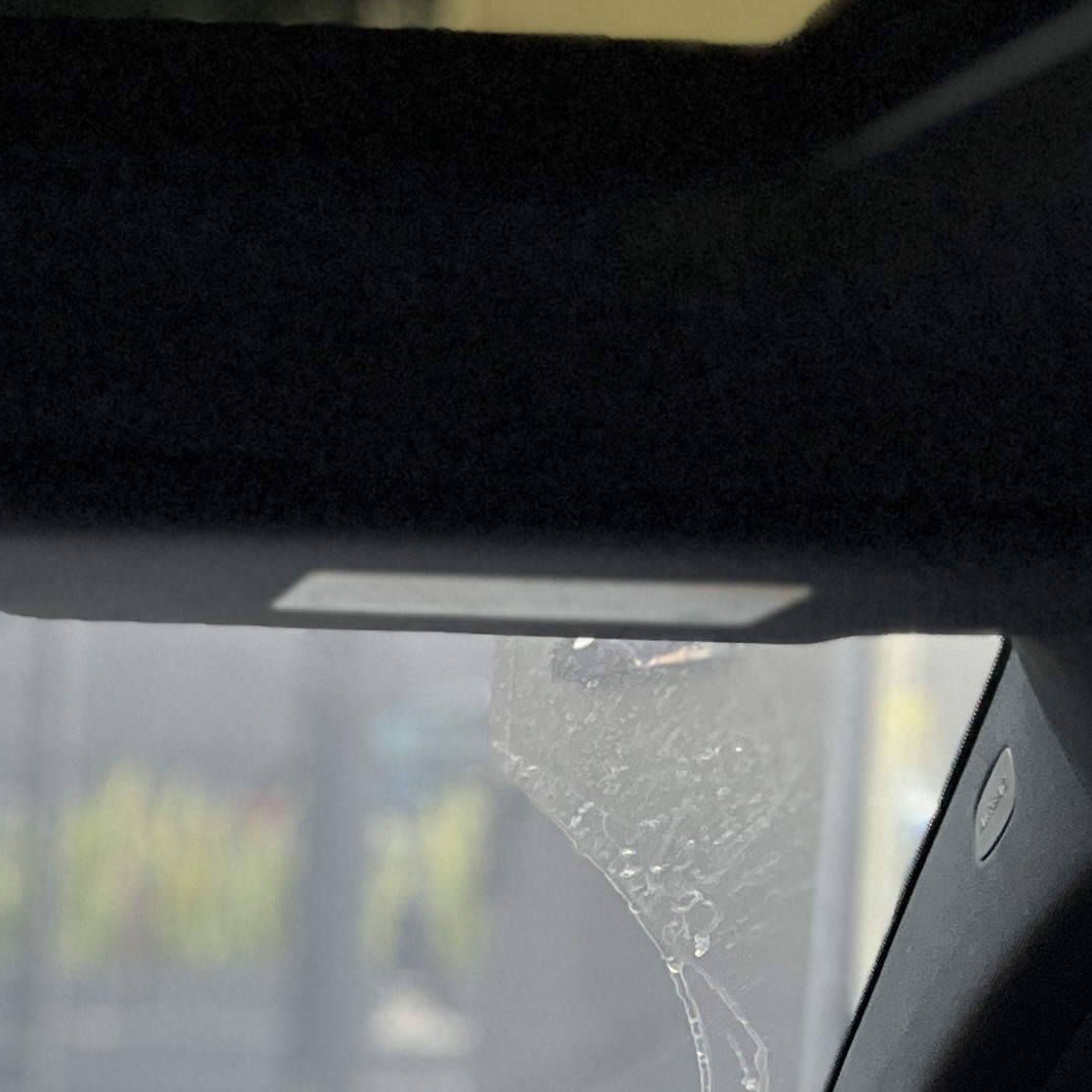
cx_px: -609
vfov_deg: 19.1
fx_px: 3105
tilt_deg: -7.0
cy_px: 1224
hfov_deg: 17.6
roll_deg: -1.2
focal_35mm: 87
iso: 500
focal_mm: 5.1
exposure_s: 1/57
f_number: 1.6
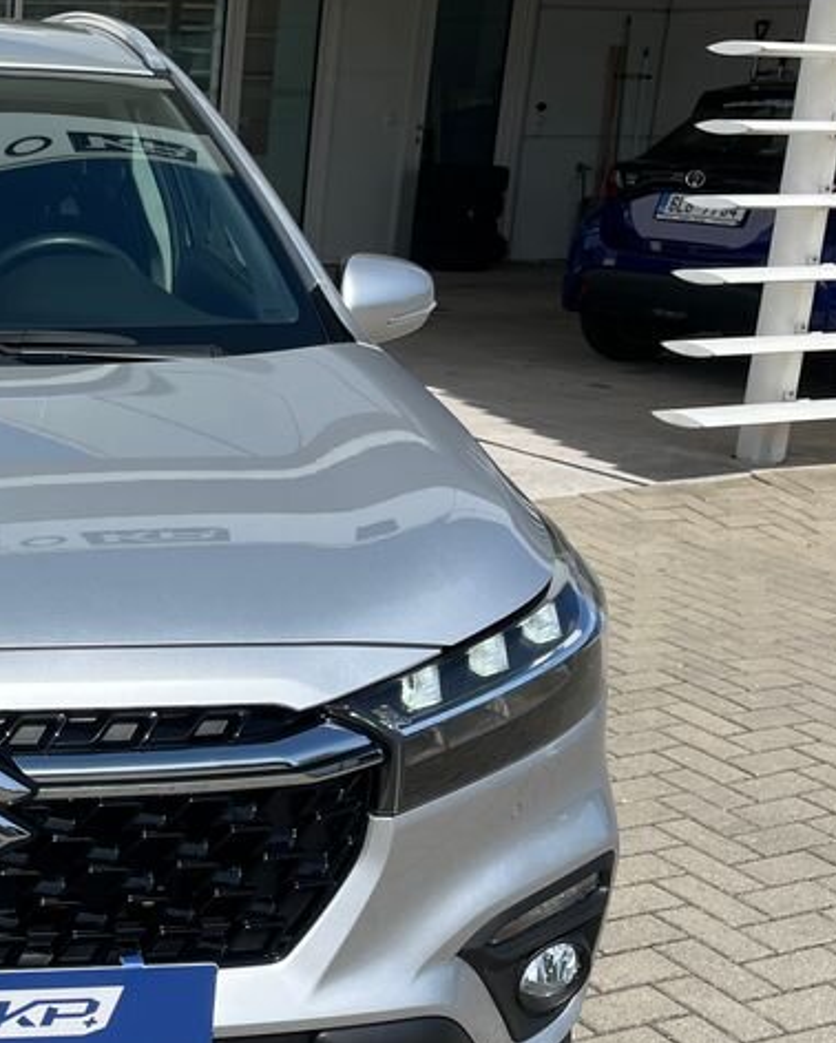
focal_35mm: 55
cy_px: 612
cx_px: -126
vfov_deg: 34.1
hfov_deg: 25.3
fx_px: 1700
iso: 50
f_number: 1.6
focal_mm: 5.1
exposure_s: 1/4310
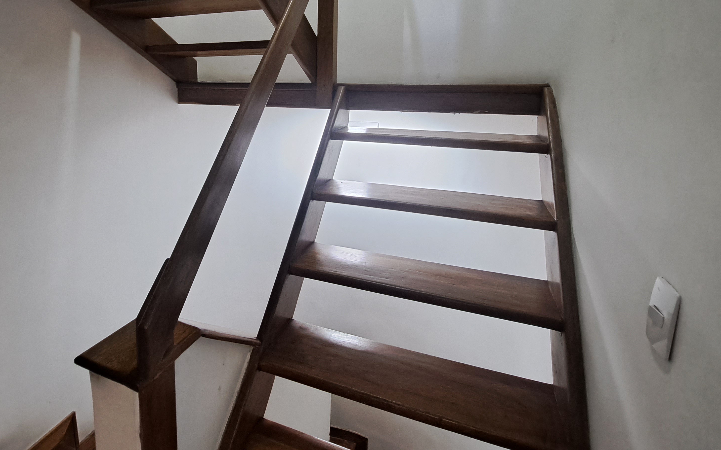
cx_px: 296
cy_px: 152
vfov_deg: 60.8
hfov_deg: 87.1
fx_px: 373
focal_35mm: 19
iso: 200
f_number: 2.2
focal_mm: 1.74
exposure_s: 1/40
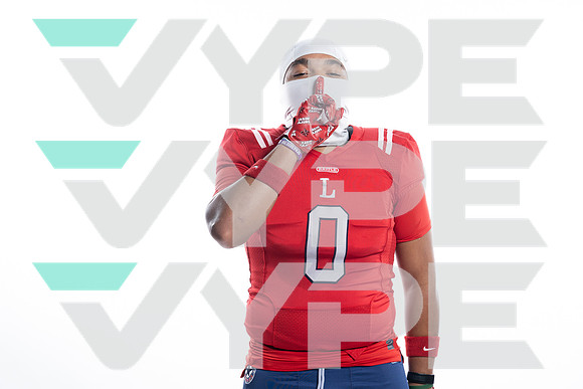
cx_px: 292
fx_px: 1134
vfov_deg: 19.5
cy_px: 194
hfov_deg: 28.8
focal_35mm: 70
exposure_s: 1/250
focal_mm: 70
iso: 200
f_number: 5.6
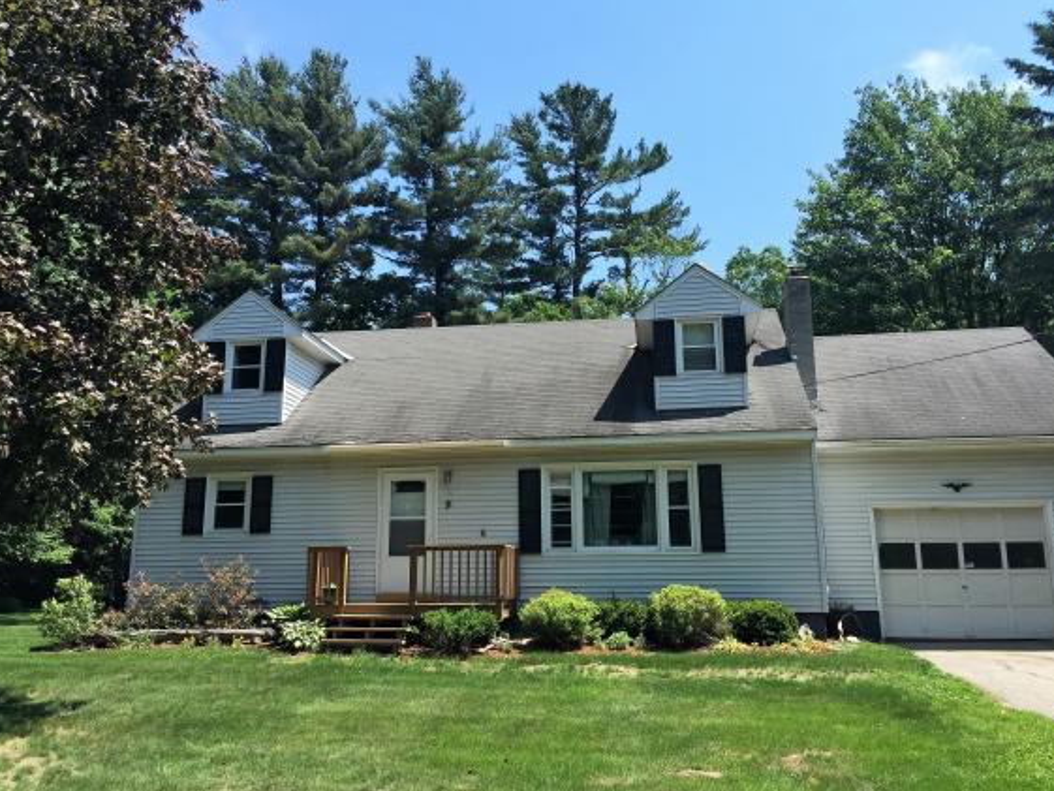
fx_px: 914
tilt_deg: +10.5
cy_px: 390
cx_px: 515
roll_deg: -0.1
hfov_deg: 59.9
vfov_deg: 46.8
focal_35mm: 30
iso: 32
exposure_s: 1/1276
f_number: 2.2
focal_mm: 4.15
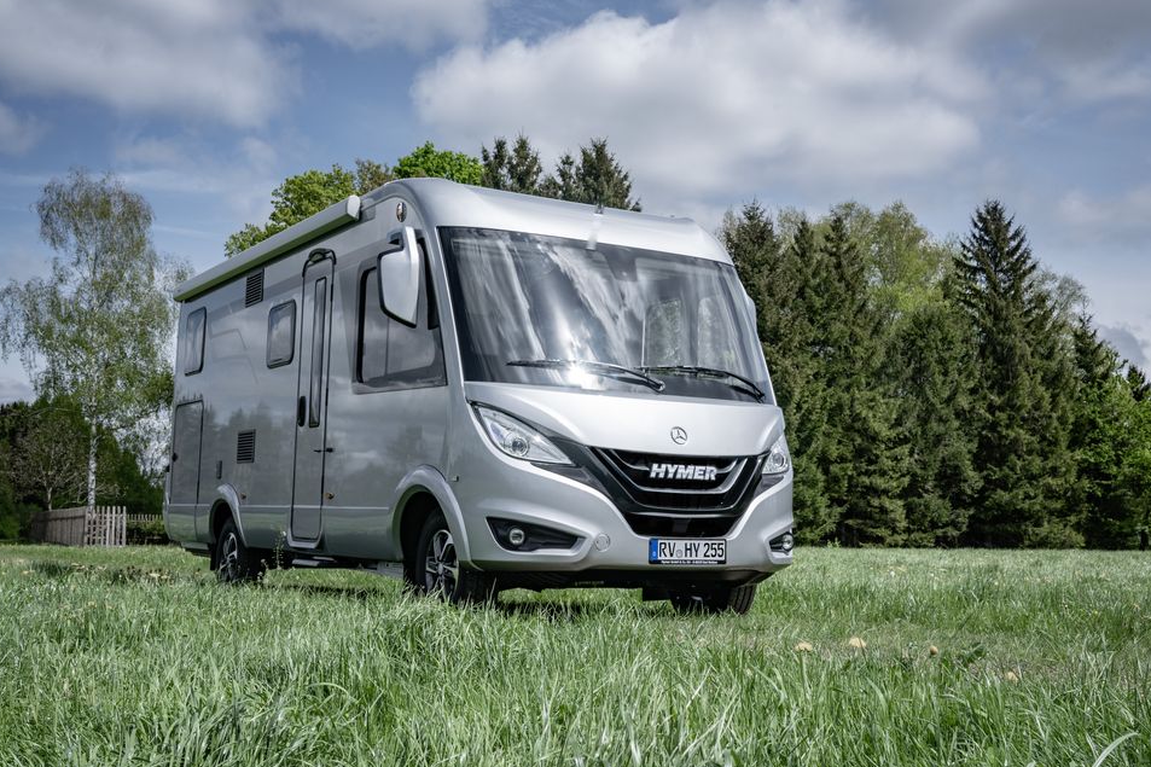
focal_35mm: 43
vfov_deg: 31.2
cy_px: 364
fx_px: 1374
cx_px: 599
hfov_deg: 45.4
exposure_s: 1/500
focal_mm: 40
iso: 250
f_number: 11
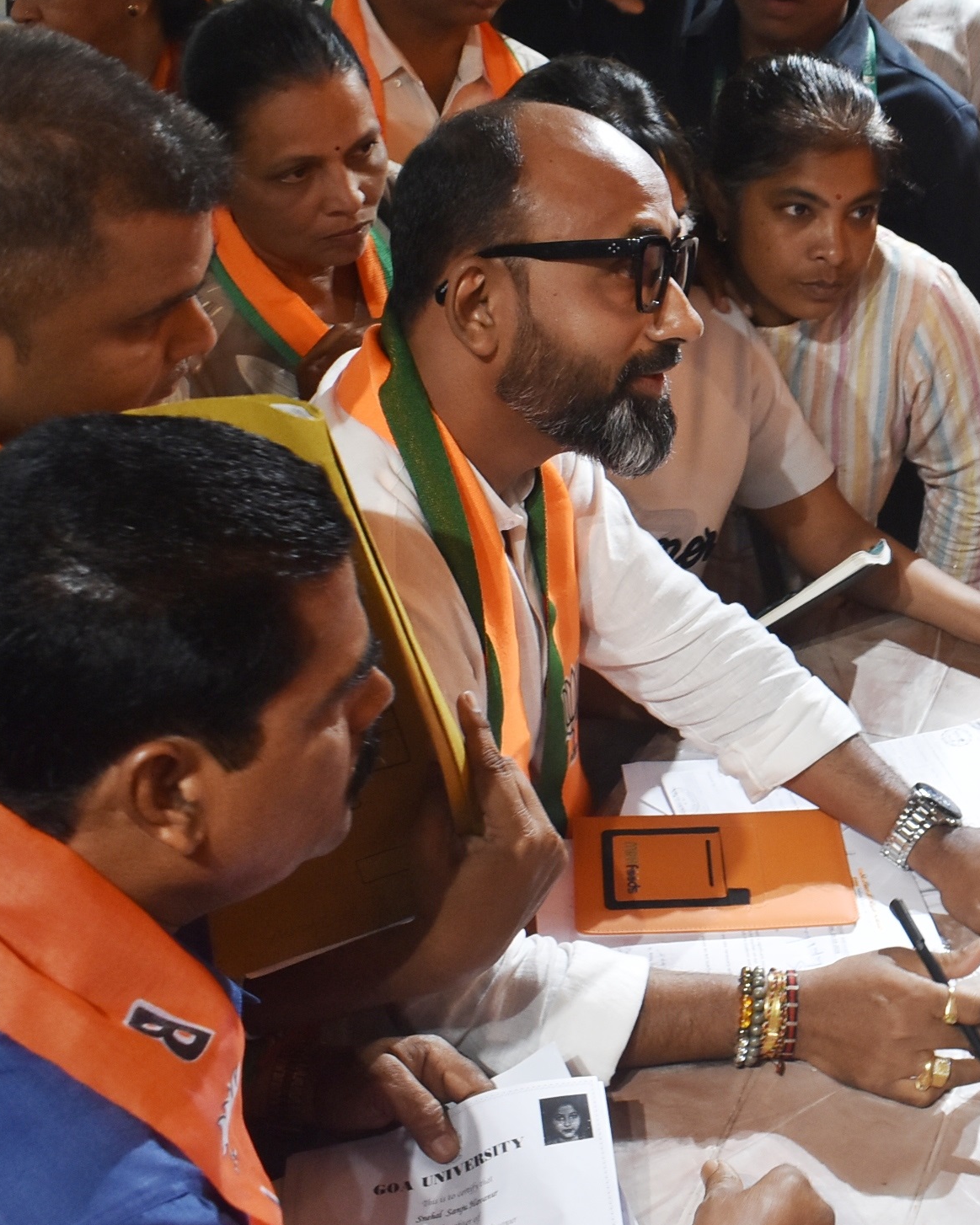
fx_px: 2103
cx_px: 921
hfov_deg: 25.3
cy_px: 421
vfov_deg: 32.2
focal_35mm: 58
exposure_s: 1/40
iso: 800
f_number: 5.6
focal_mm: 20
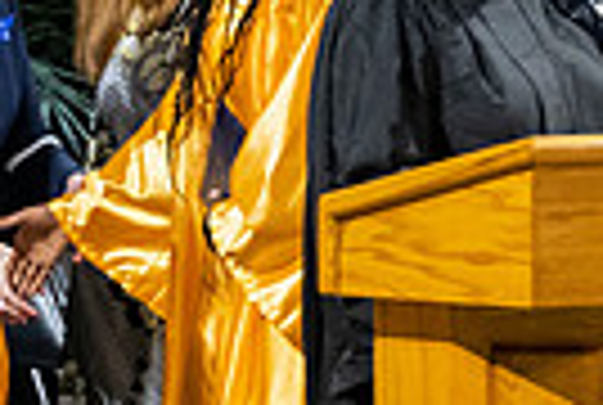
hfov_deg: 1.4
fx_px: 24593
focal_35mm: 1465
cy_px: 583
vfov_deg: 0.9
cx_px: -106
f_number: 4
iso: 2000
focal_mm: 190
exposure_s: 1/200
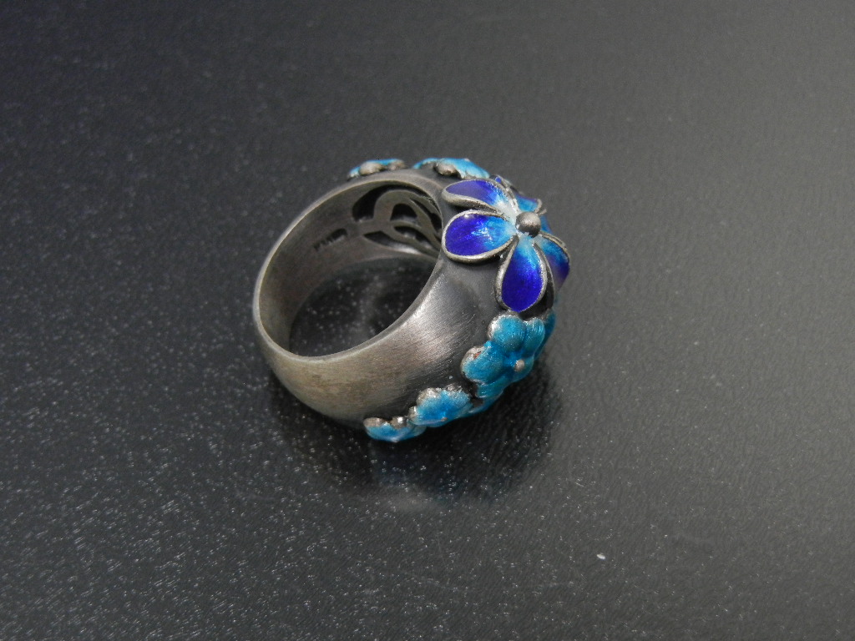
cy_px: 320
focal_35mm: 59
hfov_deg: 32.7
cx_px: 428
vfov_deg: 24.8
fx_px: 1457
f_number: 8
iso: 800
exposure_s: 1/30
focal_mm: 10.6
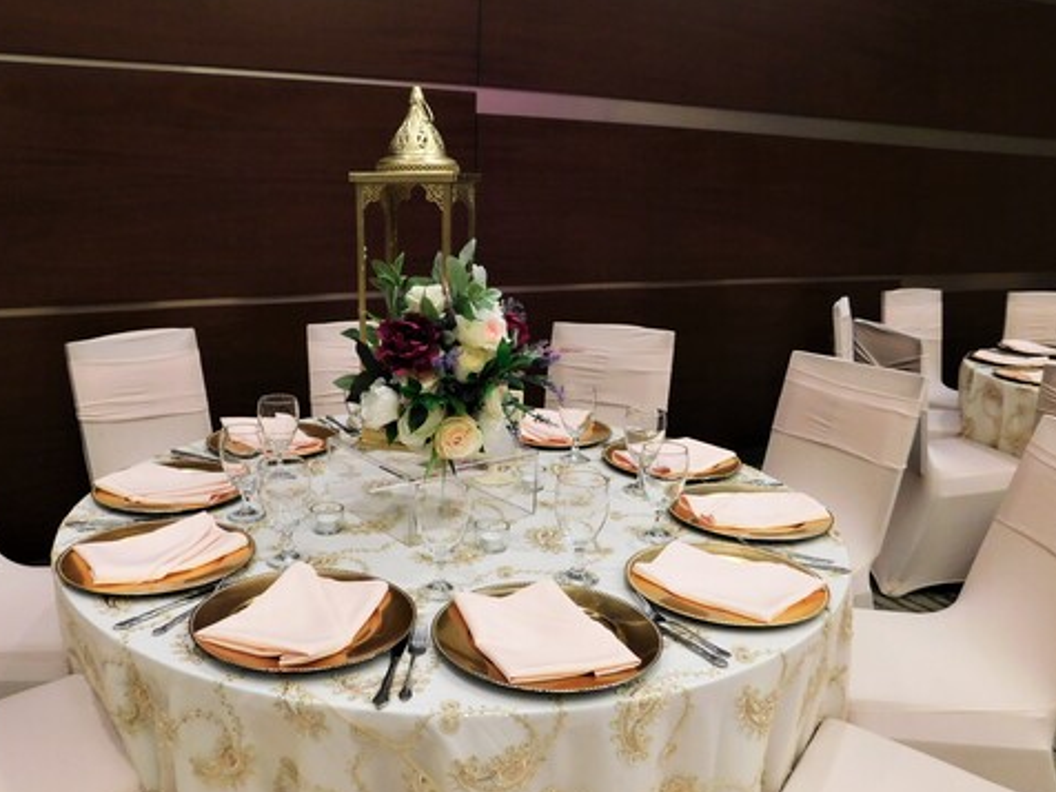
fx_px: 885
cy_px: 453
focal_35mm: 29
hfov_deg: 61.4
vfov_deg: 48.1
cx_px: 459
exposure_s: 1/30
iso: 280
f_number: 3
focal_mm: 4
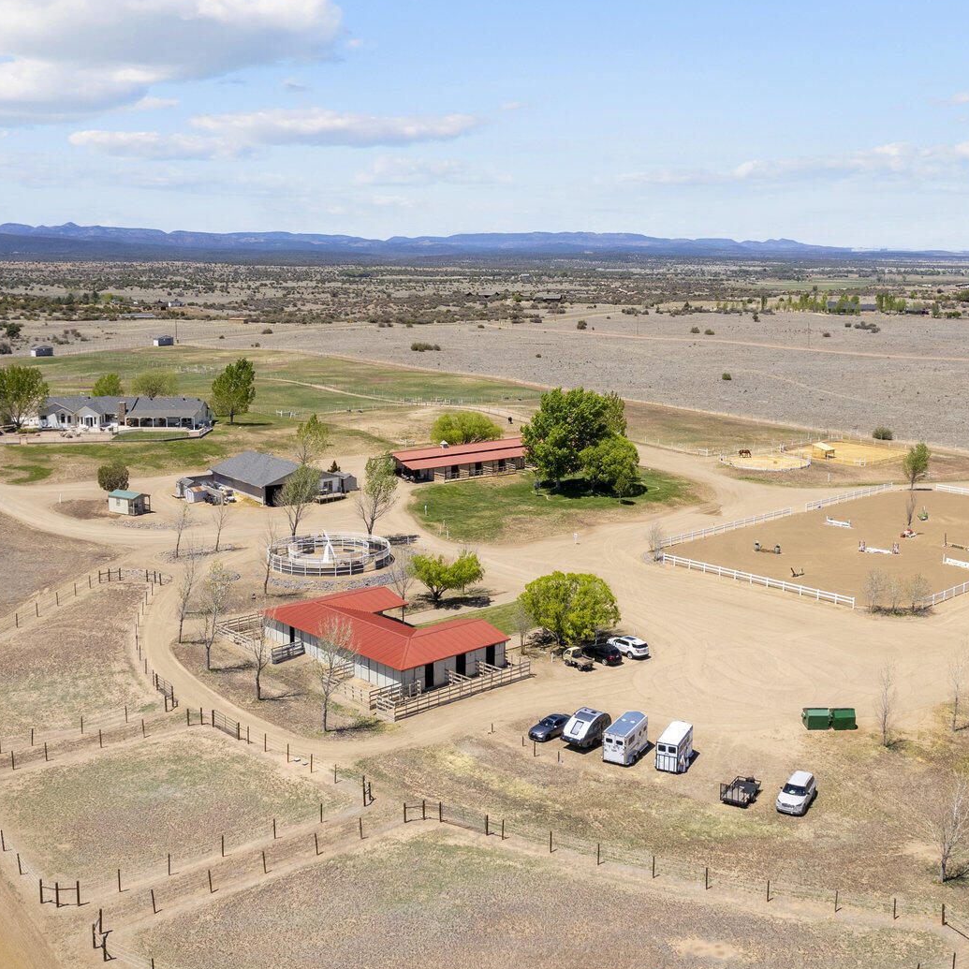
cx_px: 528
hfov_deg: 44.9
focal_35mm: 37
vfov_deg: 44.7
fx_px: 1172
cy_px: 389
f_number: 2.8
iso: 100
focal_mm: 8.38
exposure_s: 1/100
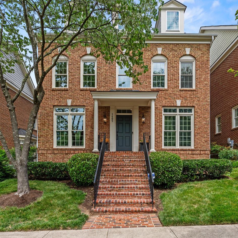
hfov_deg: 69.6
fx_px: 171
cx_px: 125
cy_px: 119
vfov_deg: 69.6
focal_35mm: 22
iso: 100
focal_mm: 17
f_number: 9
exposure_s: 1/20
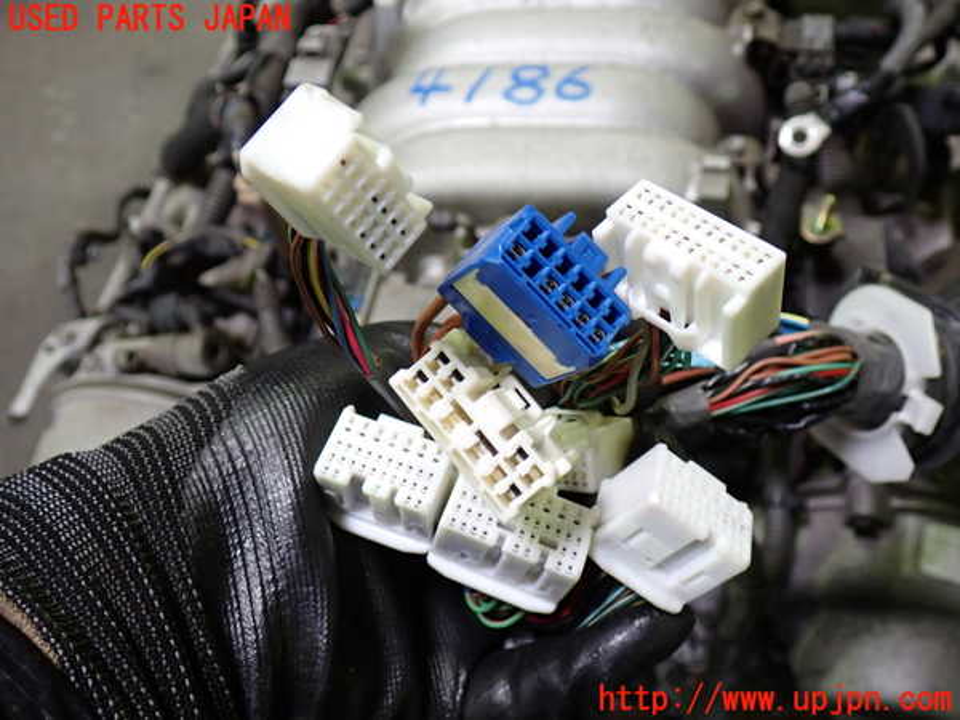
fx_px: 887
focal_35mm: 32
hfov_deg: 56.8
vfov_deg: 44.2
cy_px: 360
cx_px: 480
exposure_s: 1/30
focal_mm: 5.79
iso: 250
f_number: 2.4
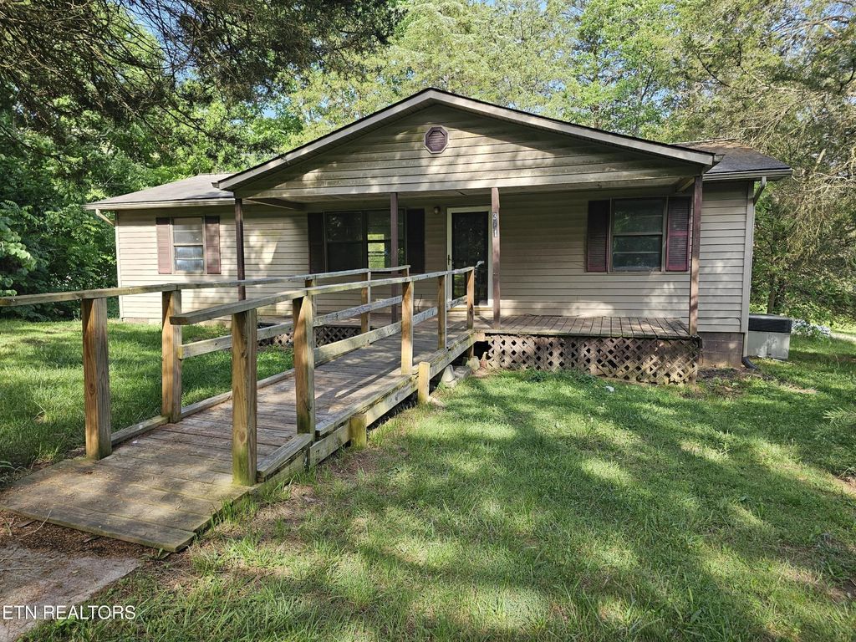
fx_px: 569
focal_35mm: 23
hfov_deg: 73.9
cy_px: 321
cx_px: 428
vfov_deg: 58.9
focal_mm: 6.3
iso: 20
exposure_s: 1/180
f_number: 1.7
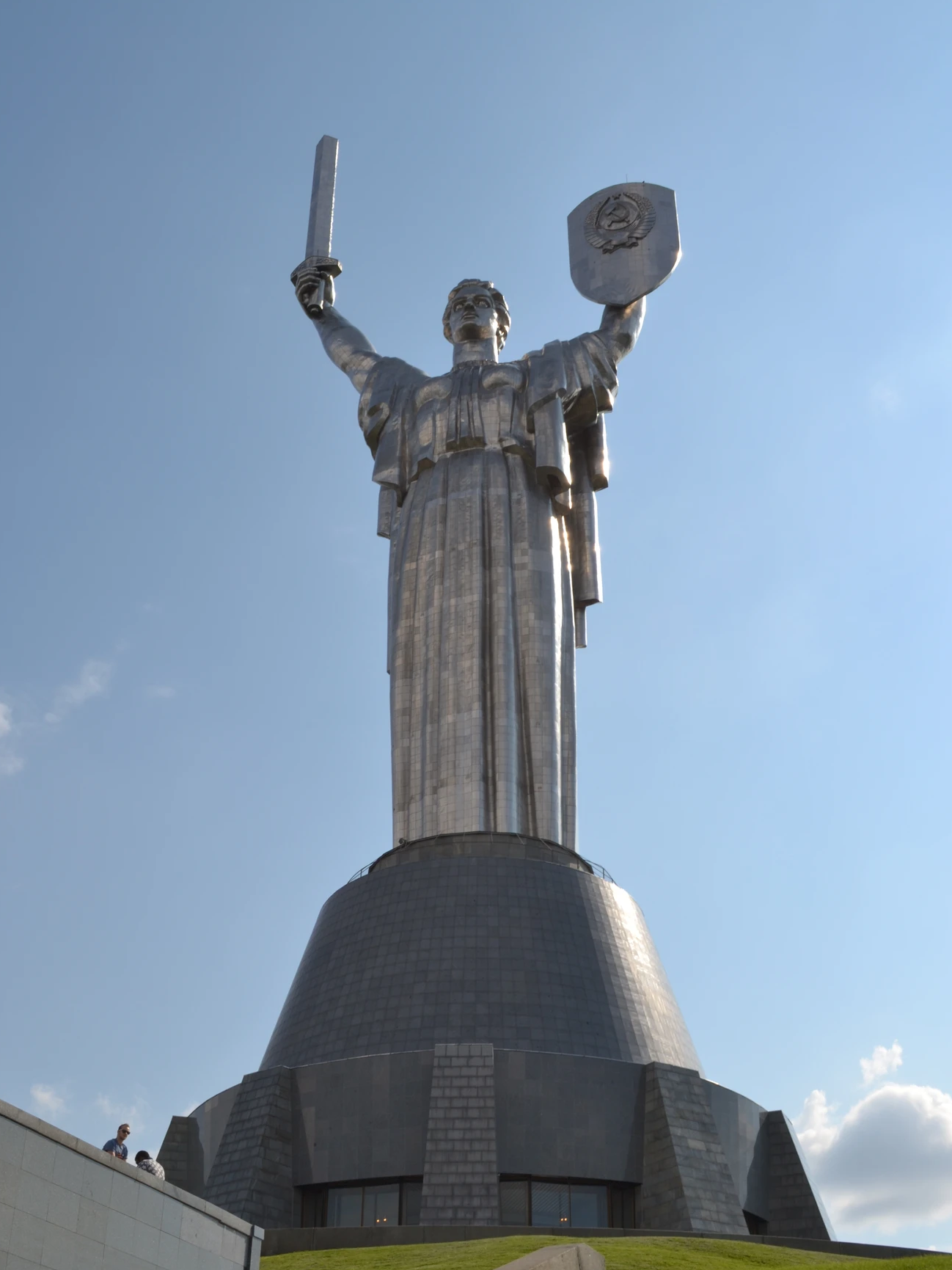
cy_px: 713
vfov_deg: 46.7
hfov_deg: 36.0
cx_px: 478
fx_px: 1467
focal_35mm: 40
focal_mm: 24
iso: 100
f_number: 13
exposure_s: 1/200
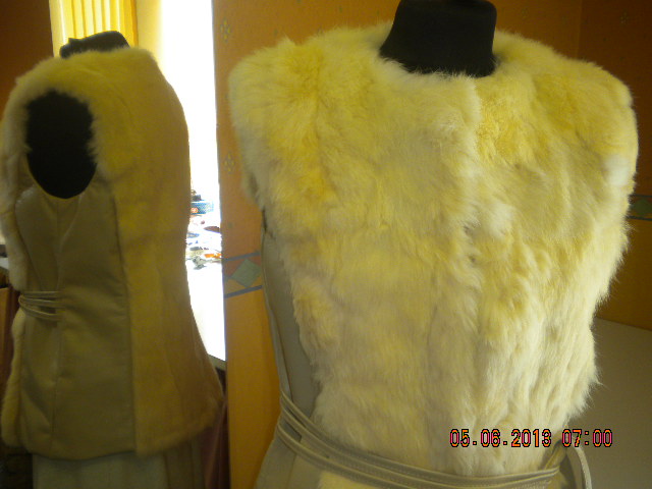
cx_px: 326
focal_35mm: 35
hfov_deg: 52.6
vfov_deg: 40.7
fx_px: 659
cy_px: 244
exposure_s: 1/30
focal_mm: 6.3
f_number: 3.1
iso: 100
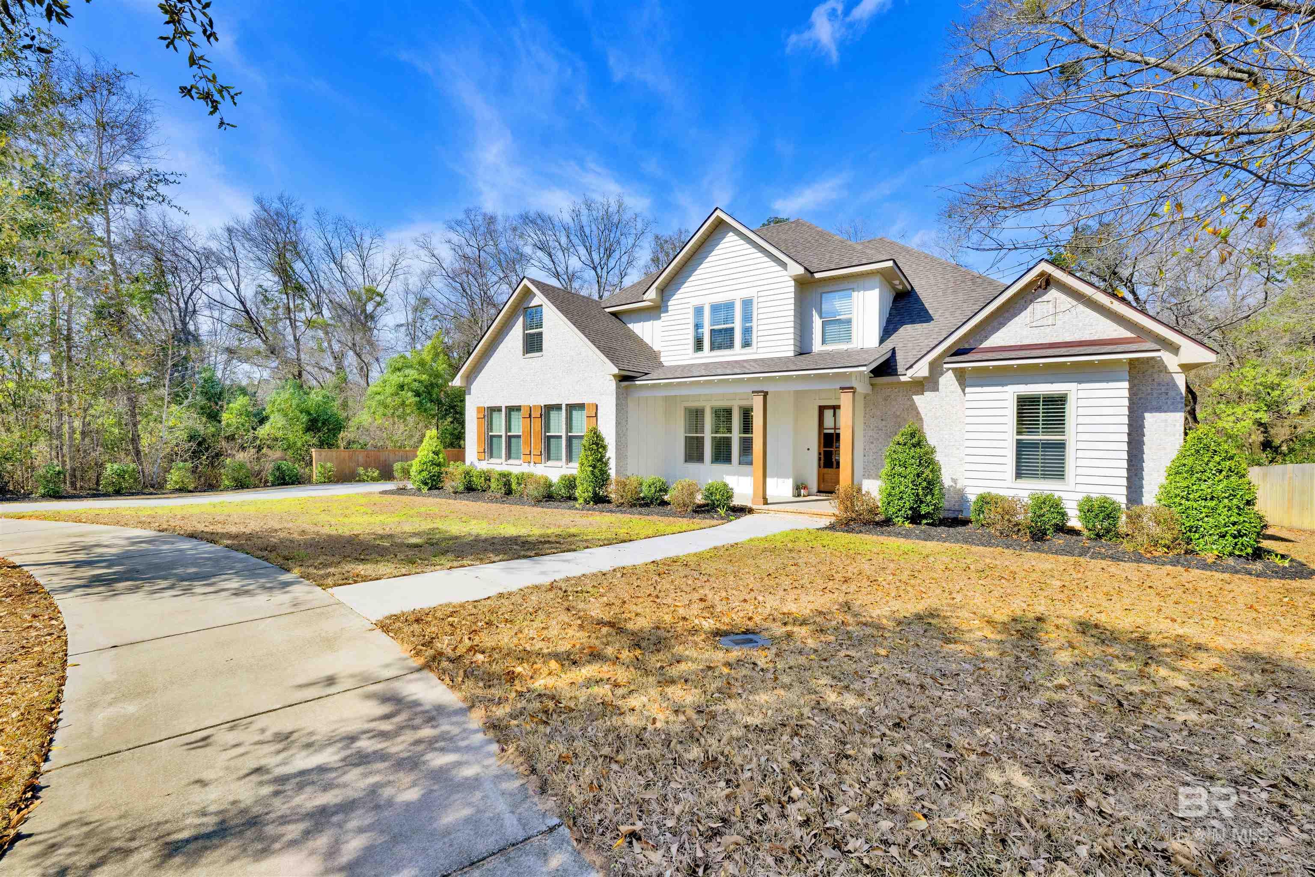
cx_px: 658
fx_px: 511
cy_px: 438
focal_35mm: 14
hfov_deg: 104.3
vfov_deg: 81.2
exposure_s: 1/800
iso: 400
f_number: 11
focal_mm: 14
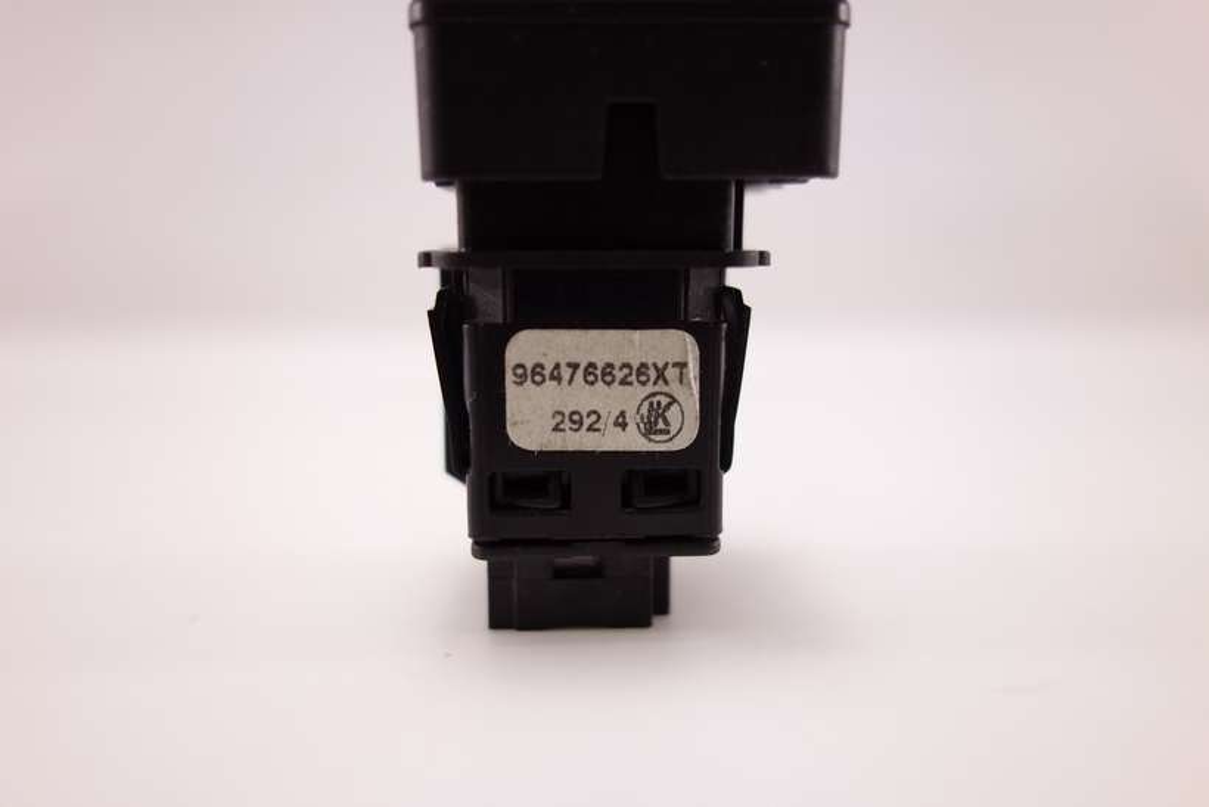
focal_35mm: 28
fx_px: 940
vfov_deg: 46.4
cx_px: 604
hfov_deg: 65.5
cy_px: 404
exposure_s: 1/100
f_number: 2.2
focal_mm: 10.4
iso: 125
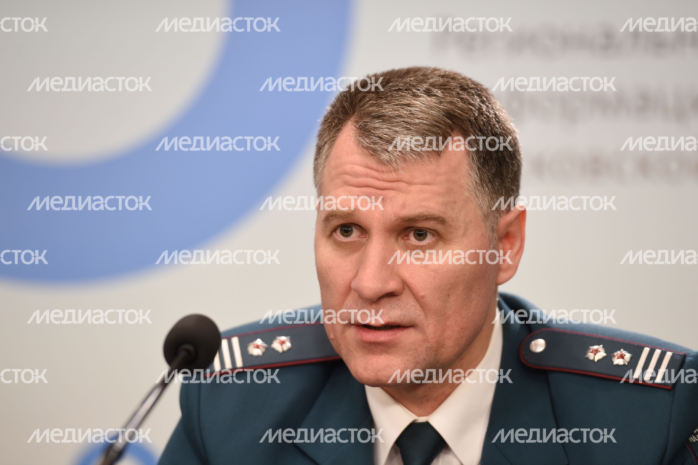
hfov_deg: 10.3
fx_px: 3876
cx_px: 349
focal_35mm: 200
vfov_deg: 6.9
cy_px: 232
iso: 1250
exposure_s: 1/200
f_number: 3.5
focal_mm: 200
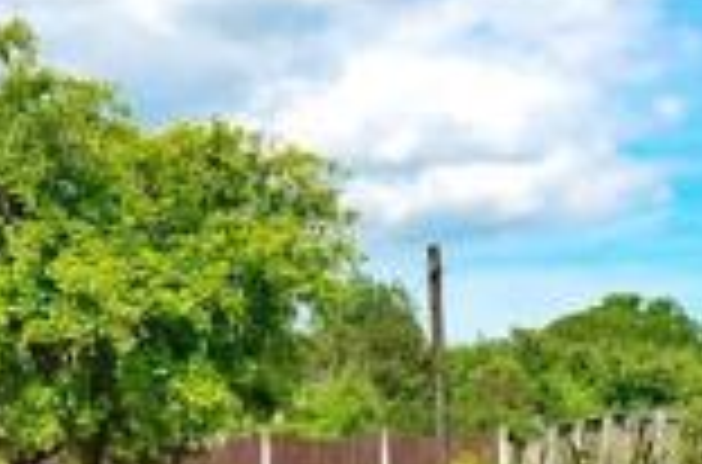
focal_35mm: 63
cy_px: 369
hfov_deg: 31.5
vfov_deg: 21.2
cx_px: 508
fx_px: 1225
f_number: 11
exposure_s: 1/200
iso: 200
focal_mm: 10
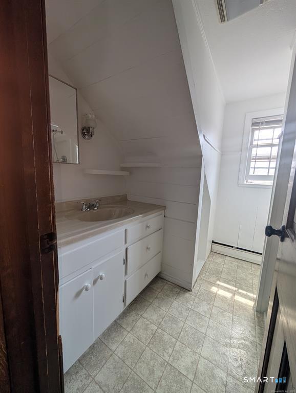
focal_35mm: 12
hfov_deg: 94.6
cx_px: 148
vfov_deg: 110.5
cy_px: 196
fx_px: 137
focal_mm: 2.02
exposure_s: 1/188
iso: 60
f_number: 1.7
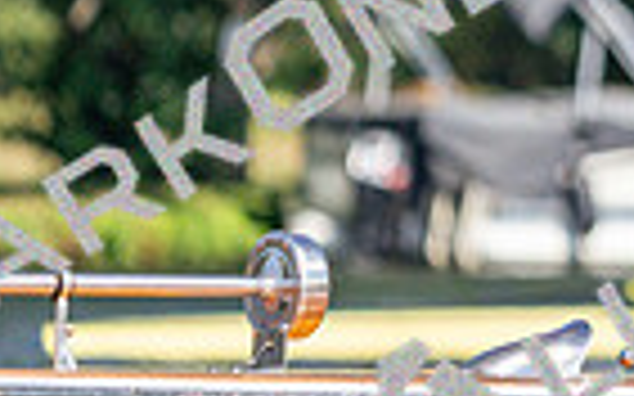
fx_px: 14439
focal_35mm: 836
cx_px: 1290
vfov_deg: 1.6
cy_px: -160
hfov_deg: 2.5
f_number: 5.6
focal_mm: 200
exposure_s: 1/2000
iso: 320
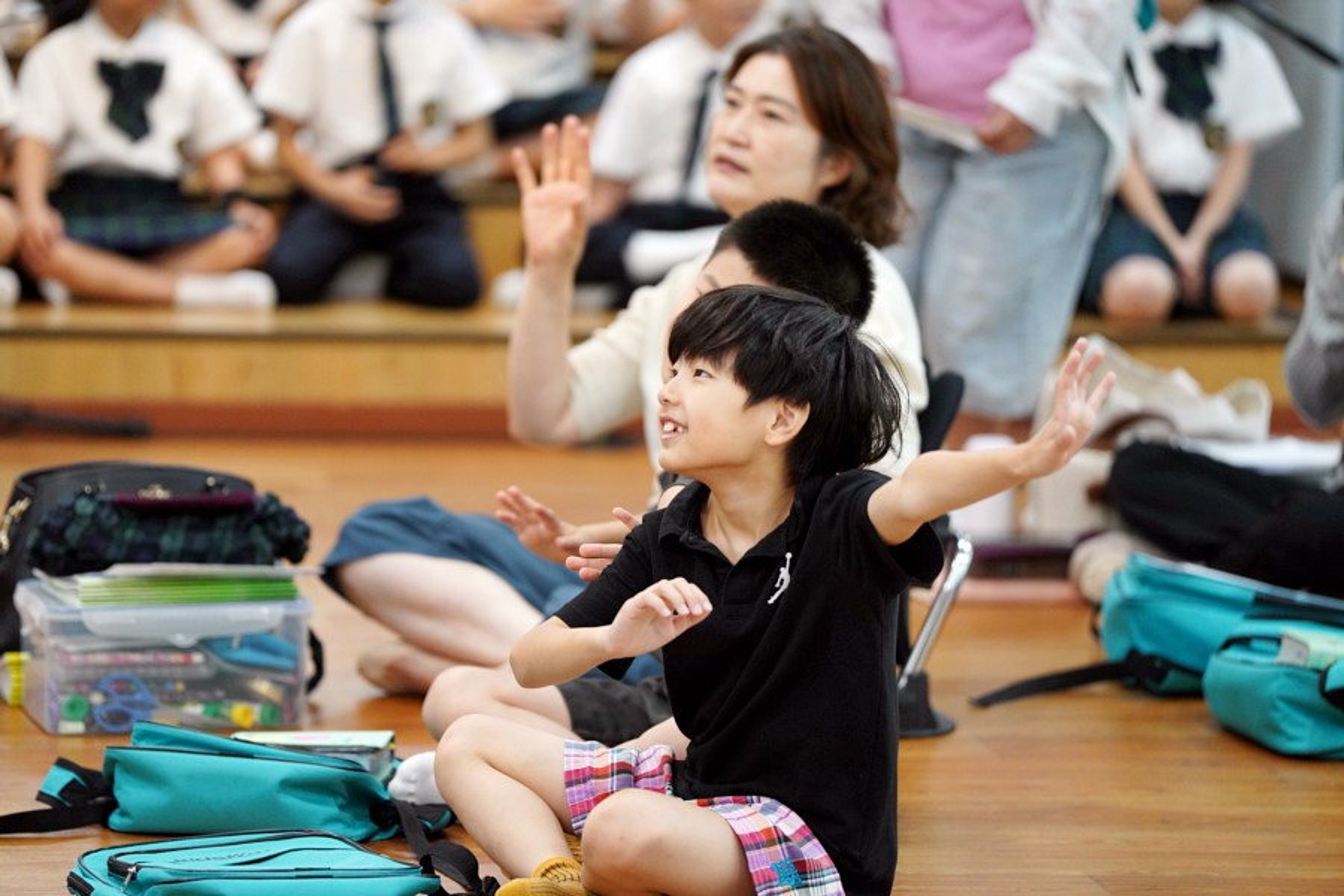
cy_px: 448
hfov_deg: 10.3
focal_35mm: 200
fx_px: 7466
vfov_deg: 6.9
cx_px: 672
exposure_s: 1/250
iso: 2000
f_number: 2.8
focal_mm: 200
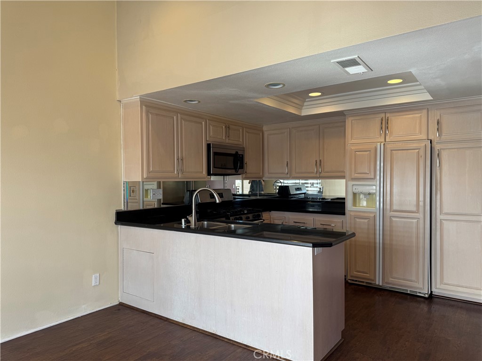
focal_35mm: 24
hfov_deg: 71.6
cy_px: 180
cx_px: 241
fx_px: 334
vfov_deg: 56.8
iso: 64
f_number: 1.78
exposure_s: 1/166
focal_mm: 6.76
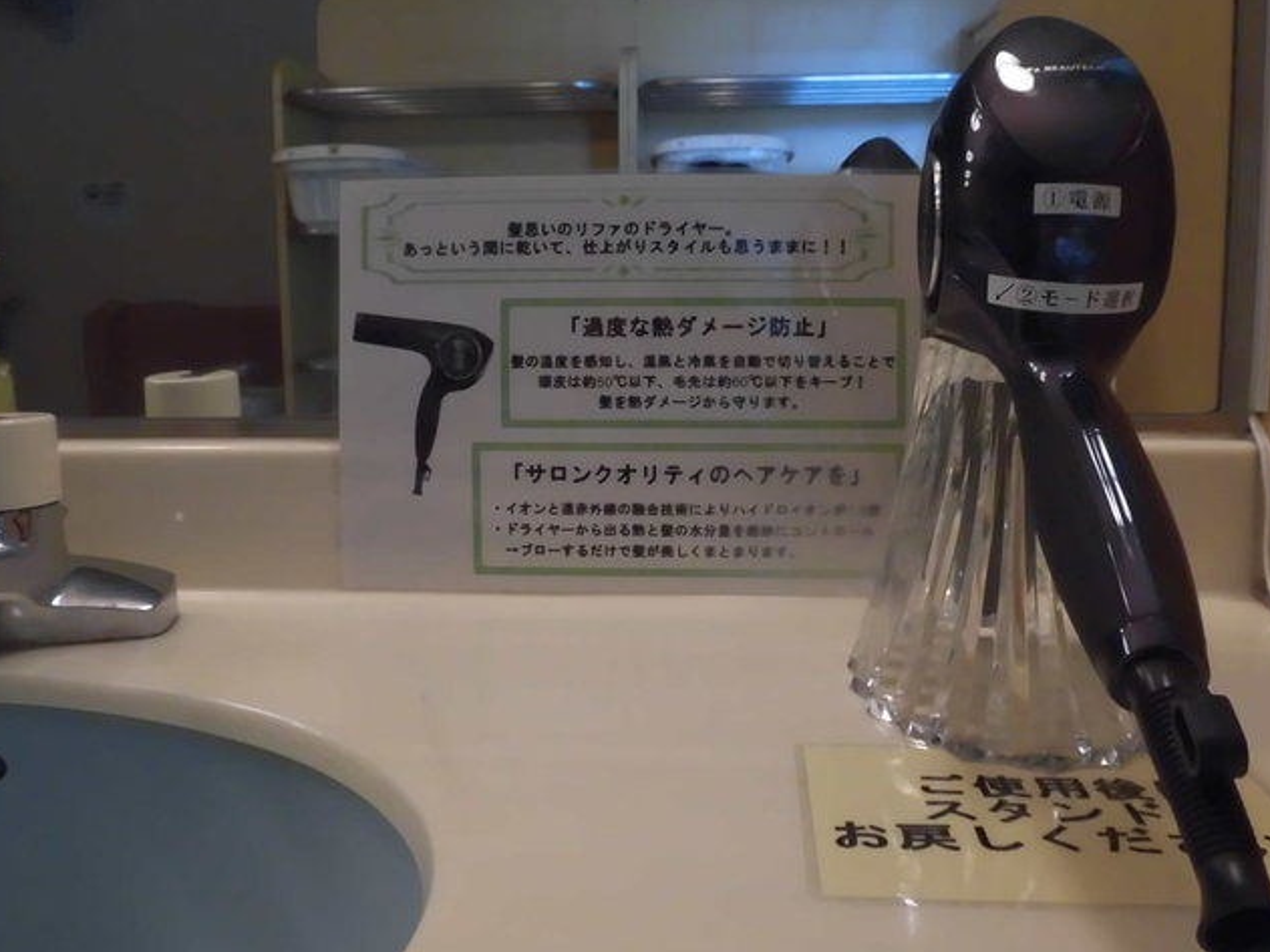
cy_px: 410
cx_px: 633
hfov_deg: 58.4
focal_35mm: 31
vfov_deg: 45.3
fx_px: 1137
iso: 500
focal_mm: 4.3
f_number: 3.1
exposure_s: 1/25
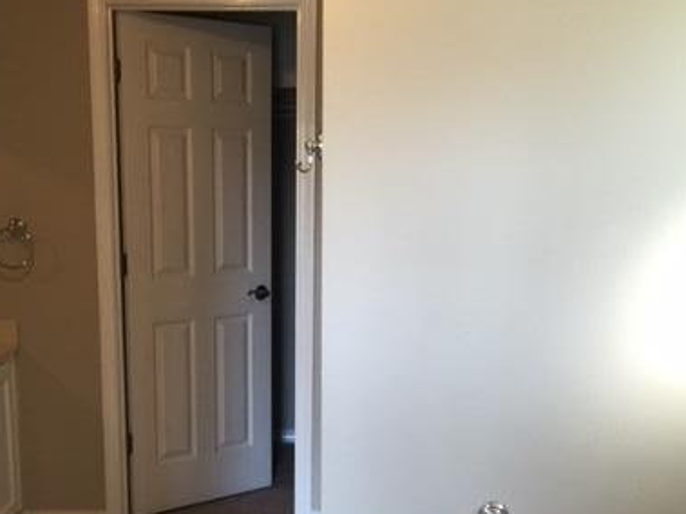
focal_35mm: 49
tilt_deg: -10.1
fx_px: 971
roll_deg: +0.4
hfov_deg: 38.8
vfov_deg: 29.4
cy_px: 360
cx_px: 297
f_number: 2.2
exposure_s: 1/15
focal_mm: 4.15
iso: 64
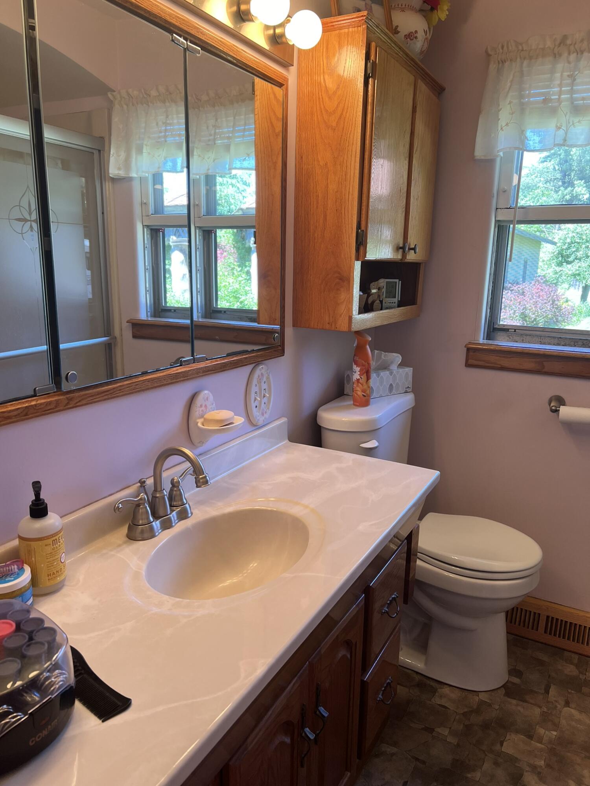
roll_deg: -1.1
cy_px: 393
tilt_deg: -12.2
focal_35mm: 26
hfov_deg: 53.1
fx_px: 591
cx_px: 295
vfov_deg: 67.3
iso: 80
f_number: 1.5
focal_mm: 5.7
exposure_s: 1/120
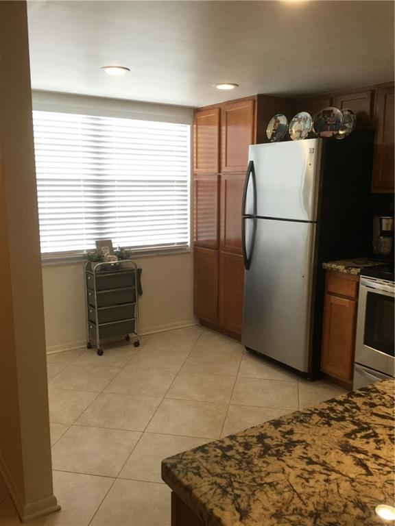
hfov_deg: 45.4
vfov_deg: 58.4
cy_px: 263
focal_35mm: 31
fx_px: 472
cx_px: 198
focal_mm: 3.3
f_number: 2.4
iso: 25
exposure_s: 1/30
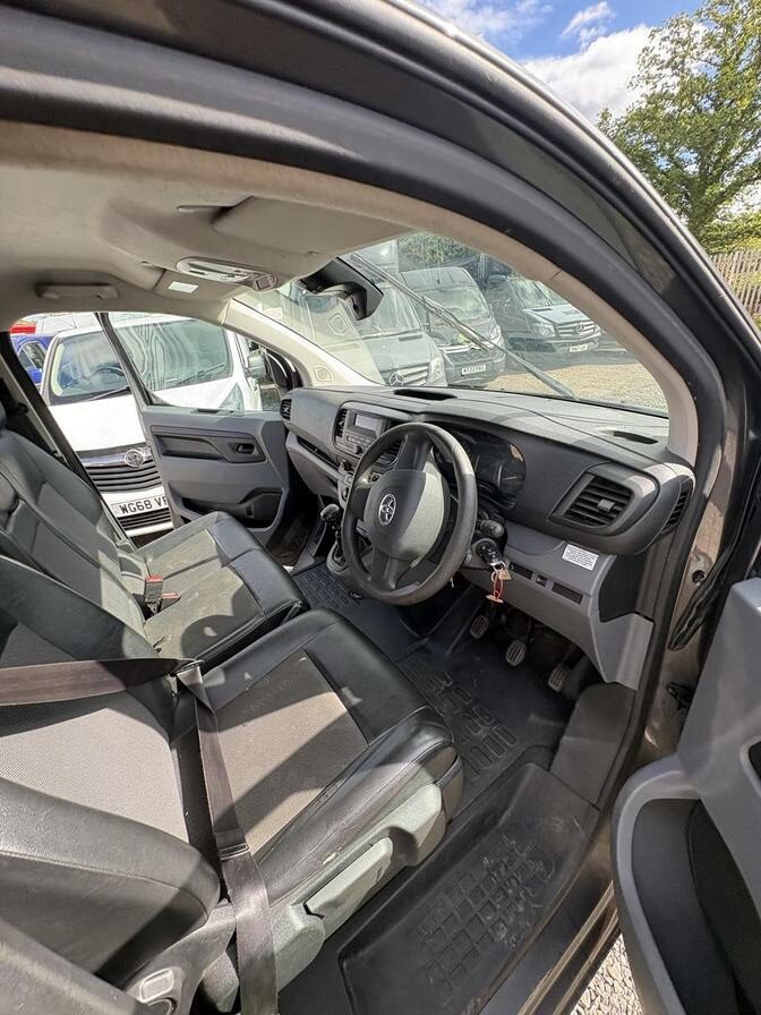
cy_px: 508
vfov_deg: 102.1
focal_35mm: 14
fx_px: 410
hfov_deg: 85.7
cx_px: 380
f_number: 2.2
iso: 40
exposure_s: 1/141
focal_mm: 2.22
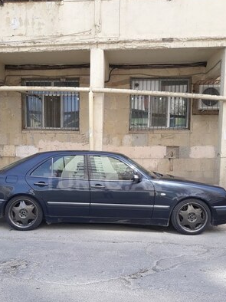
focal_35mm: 34
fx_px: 296
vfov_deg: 53.6
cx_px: 103
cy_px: 182
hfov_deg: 41.7
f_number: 1.7
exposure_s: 1/407
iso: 40
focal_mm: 3.71
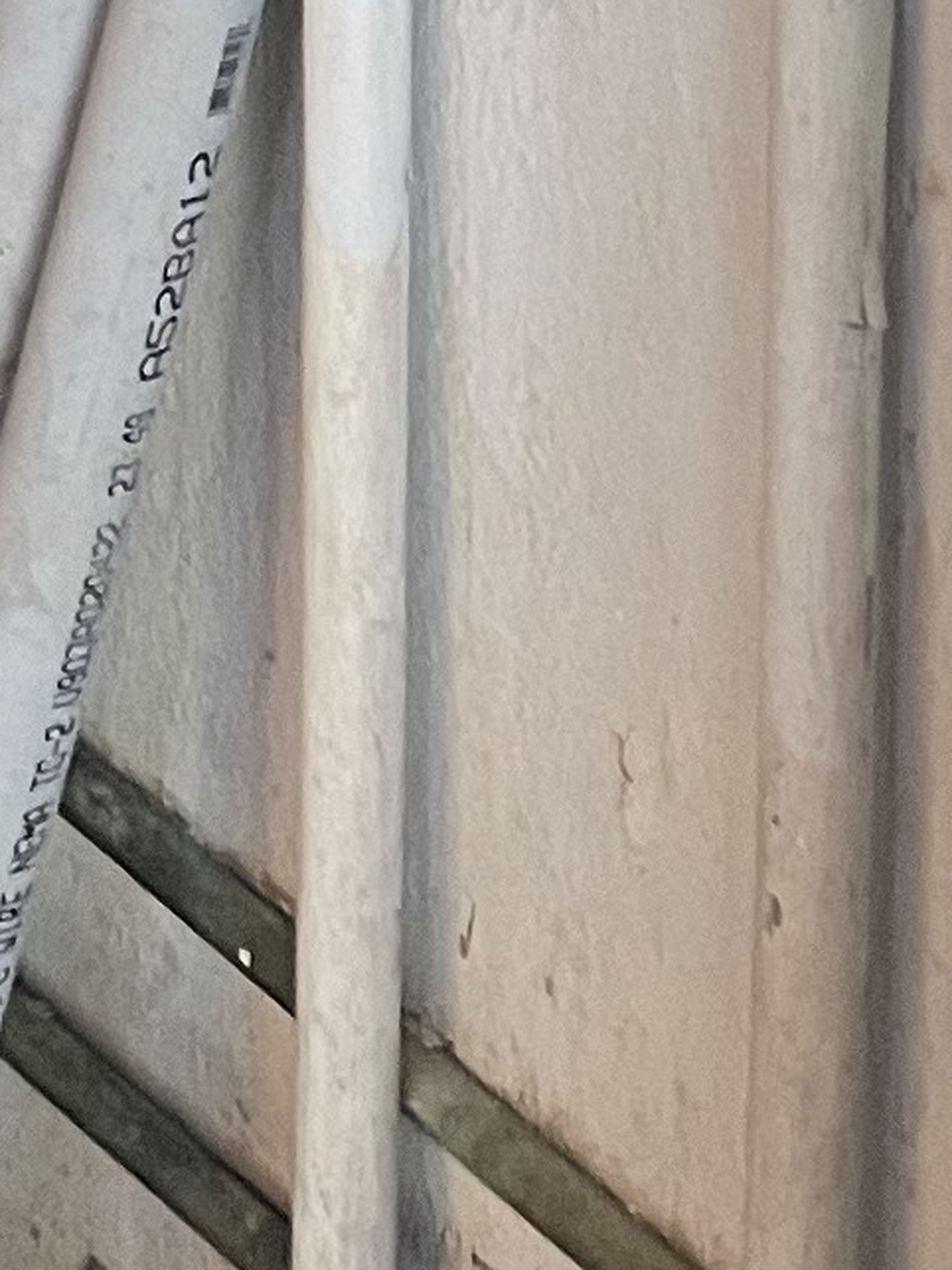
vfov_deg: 9.3
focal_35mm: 163
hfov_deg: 8.4
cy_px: -2680
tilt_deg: -3.1
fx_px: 5979
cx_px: -1292
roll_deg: +1.1
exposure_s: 1/60
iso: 250
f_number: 1.6
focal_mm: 4.2
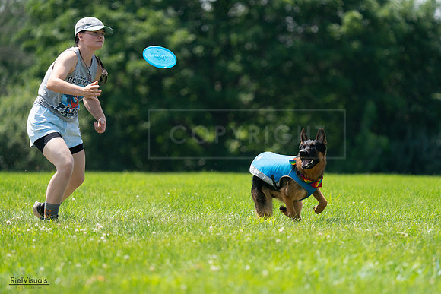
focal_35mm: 384
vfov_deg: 3.6
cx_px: 227
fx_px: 4709
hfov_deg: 5.4
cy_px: 147
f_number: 6.3
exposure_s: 1/4000
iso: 1600
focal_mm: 365
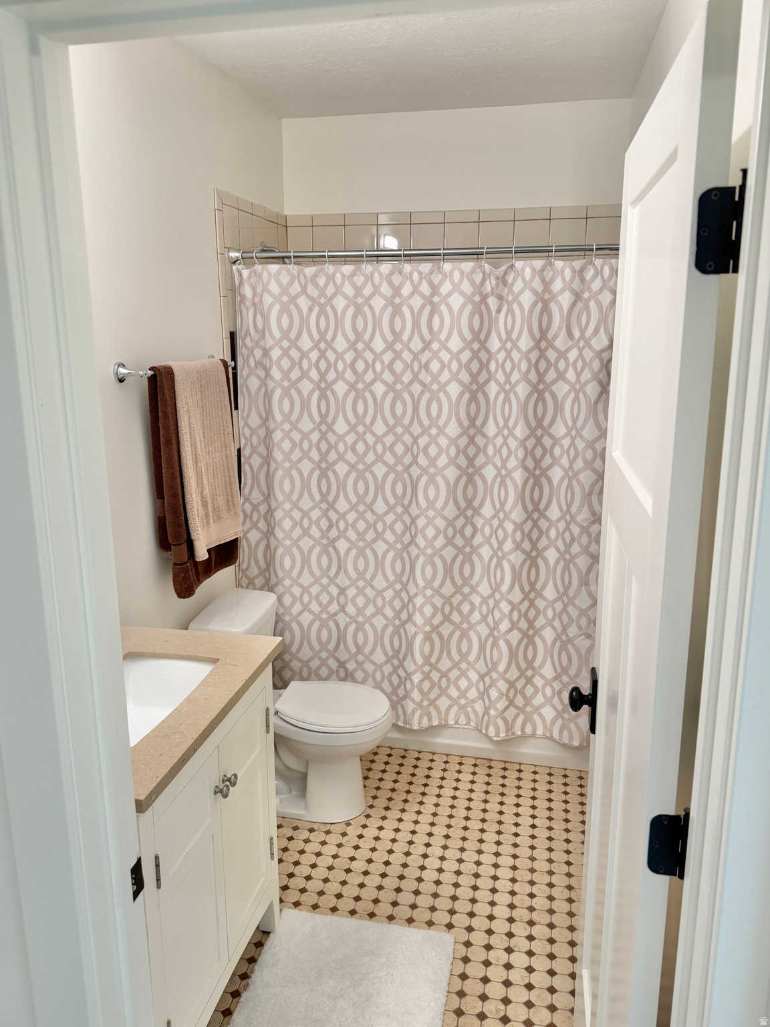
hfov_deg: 56.8
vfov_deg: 71.6
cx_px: 385
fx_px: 712
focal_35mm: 24
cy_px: 514
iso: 160
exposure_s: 1/120
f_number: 1.78
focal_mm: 6.76
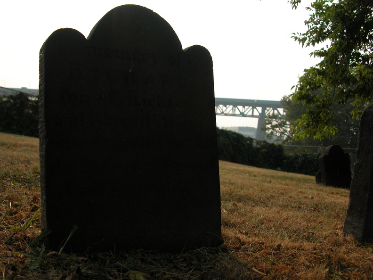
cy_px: 140
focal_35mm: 35
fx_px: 377
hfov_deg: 52.6
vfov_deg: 40.7
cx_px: 186
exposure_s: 1/1538
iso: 100
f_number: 2.8
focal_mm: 8.9
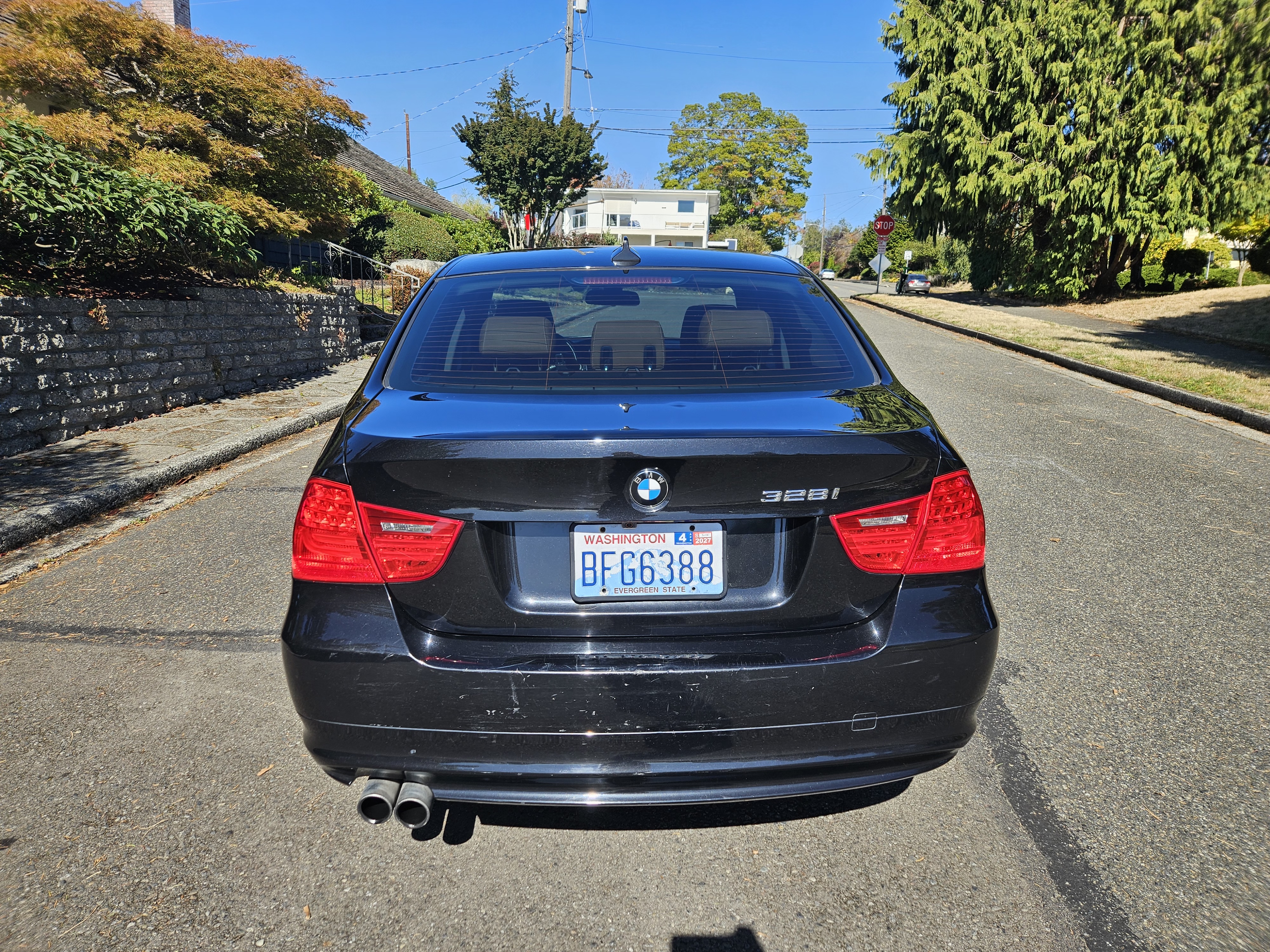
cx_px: 635
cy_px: 476
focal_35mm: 23
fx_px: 844
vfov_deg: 58.9
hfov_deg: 73.9
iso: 25
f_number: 1.8
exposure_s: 1/1067
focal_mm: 5.4
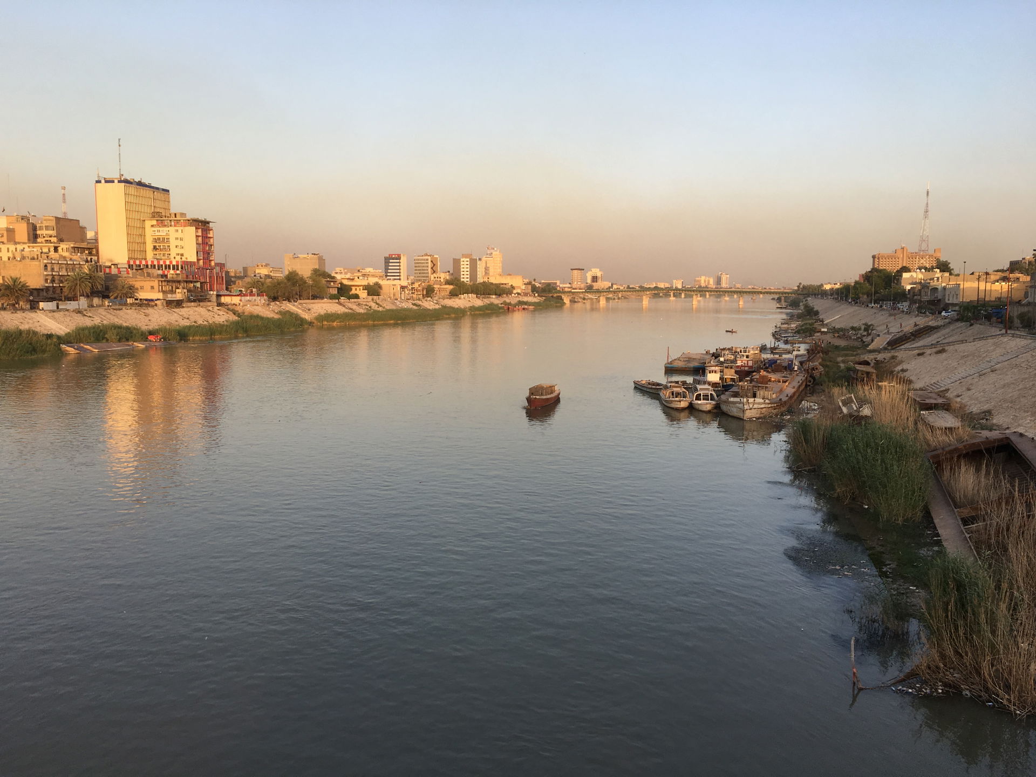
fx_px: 868
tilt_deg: -7.3
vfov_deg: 48.2
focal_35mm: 29
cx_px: 518
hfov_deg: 61.7
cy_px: 388
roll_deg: +0.1
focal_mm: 4.15
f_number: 2.2
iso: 25
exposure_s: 1/452
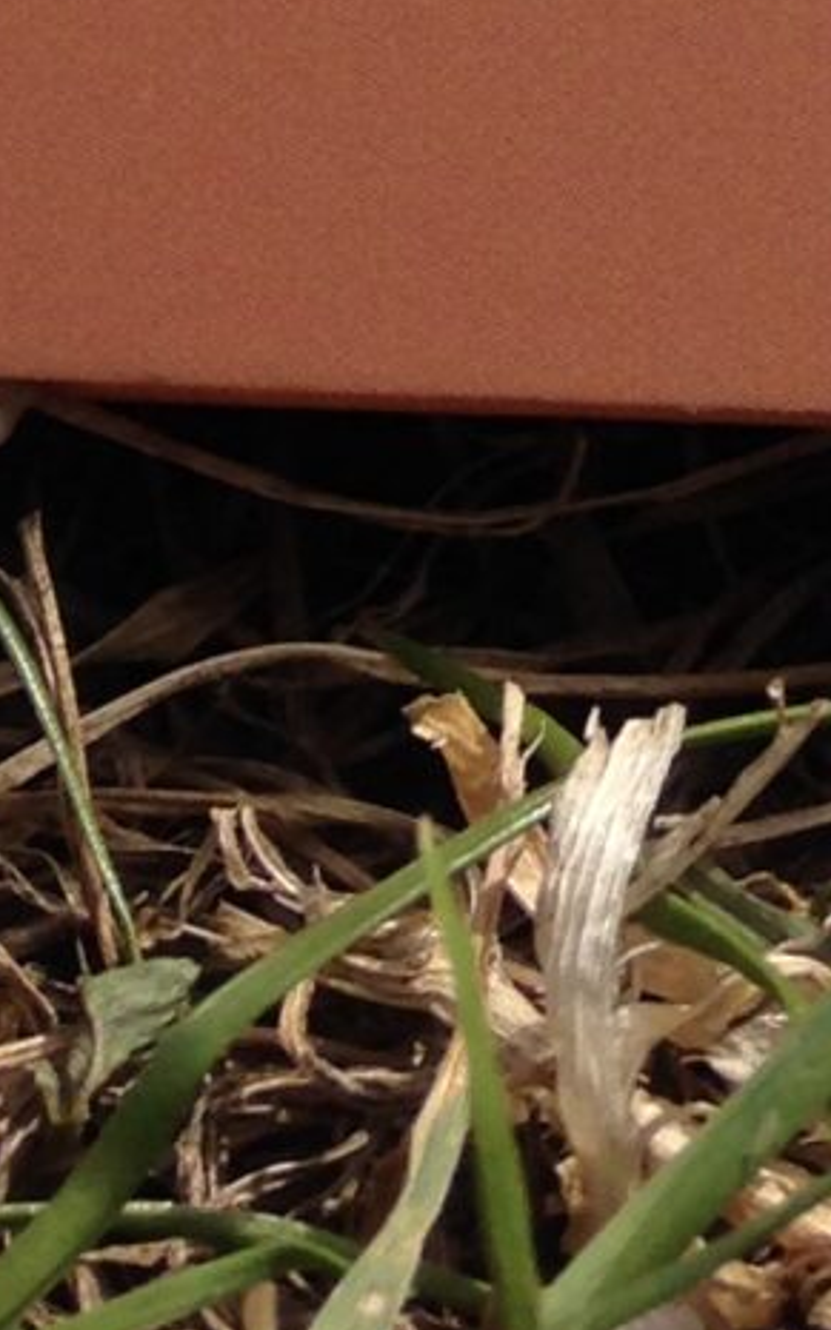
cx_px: 1885
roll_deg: -1.1
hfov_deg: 6.5
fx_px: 6962
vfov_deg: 9.5
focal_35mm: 192
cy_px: -2055
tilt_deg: -16.5
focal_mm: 4.12
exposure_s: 1/1748
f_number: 2.4
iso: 50
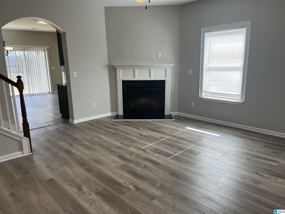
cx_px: 142
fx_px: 214
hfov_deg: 67.3
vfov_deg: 53.1
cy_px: 107
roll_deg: +0.8
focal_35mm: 26
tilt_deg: -12.6
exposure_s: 1/170
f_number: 1.6
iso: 50
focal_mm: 5.1
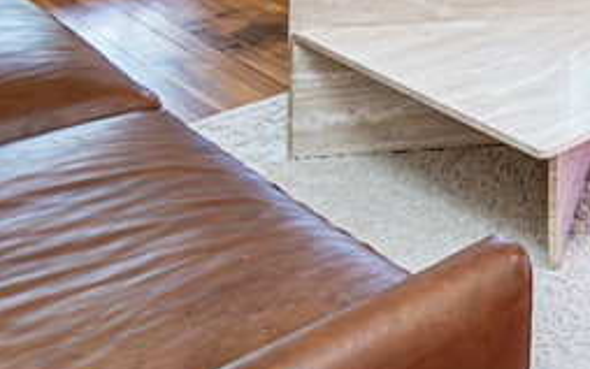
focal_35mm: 61
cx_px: 926
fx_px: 981
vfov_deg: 16.8
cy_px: -335
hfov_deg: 24.4
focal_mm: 14
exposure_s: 1/200
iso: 2500
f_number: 8
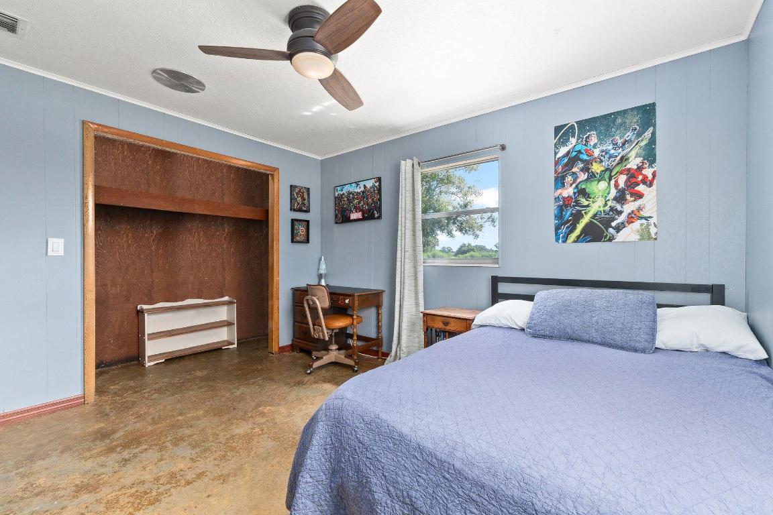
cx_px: 386
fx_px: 322
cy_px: 258
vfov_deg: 77.3
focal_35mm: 15
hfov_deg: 100.4
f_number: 8
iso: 320
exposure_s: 1/6
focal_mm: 10
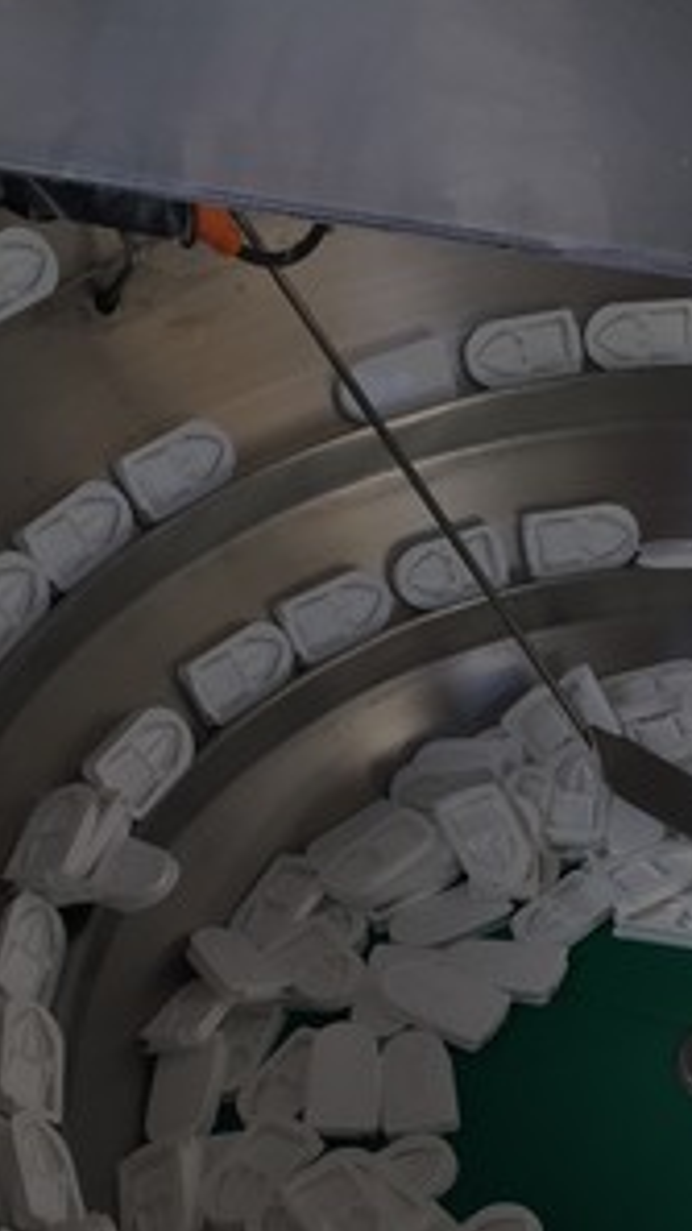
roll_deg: +0.6
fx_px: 2219
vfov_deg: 30.6
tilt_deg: -44.3
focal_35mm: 68
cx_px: 522
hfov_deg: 17.6
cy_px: 875
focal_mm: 4.15
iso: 32
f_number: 2.2
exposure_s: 1/366
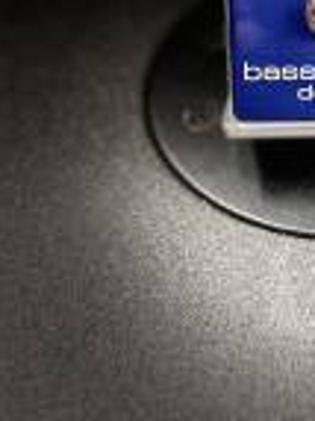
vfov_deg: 28.2
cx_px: 339
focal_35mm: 67
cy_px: 68
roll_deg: -1.0
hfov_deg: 20.9
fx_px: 814
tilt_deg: -43.3
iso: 1000
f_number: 1.78
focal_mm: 6.76
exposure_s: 1/40
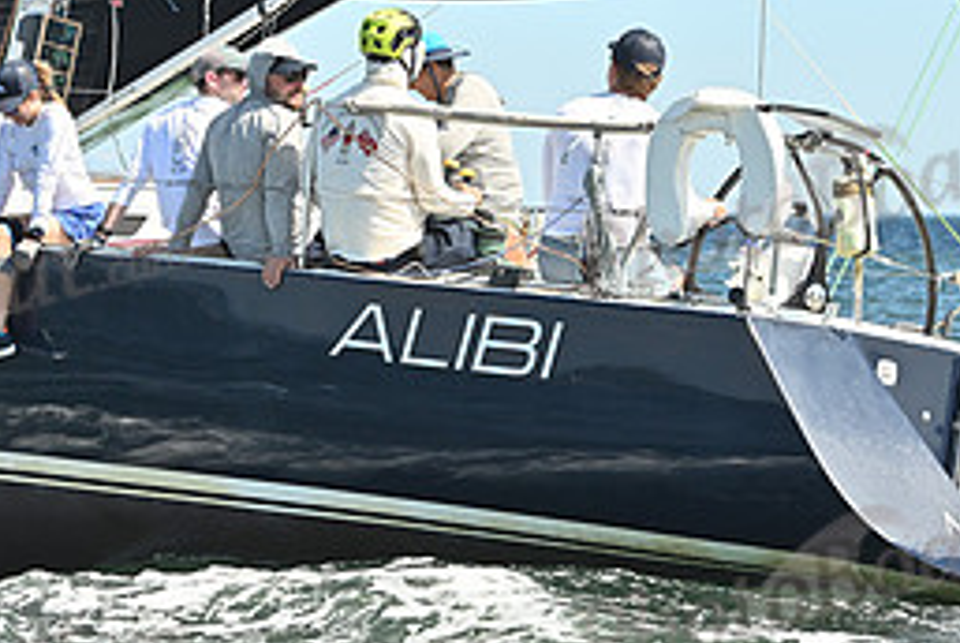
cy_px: 62
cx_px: 385
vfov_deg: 7.1
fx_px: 5179
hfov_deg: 10.6
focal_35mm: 194
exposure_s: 1/1000
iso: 250
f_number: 6.3
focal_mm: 86
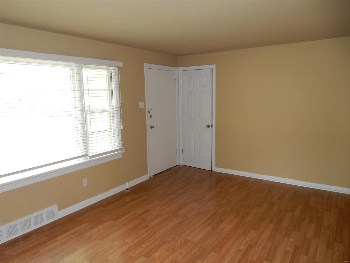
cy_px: 132
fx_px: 253
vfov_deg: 54.9
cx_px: 175
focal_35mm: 25
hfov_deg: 69.4
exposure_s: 1/30
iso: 200
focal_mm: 4.5
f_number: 3.7
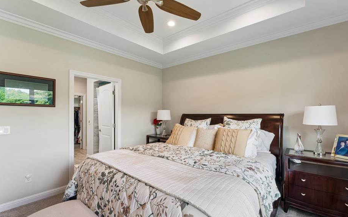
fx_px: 152
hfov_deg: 97.6
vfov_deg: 71.3
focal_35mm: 16
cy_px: 112
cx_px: 188
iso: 400
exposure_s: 1/6
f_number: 18
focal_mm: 14
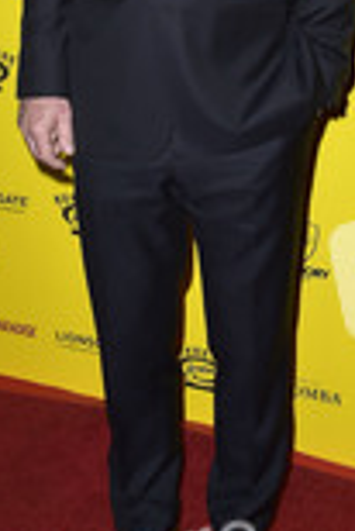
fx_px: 1225
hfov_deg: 16.5
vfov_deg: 24.0
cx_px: 195
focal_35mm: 83
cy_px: 86
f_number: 6.3
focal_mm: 32
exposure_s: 1/250
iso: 250
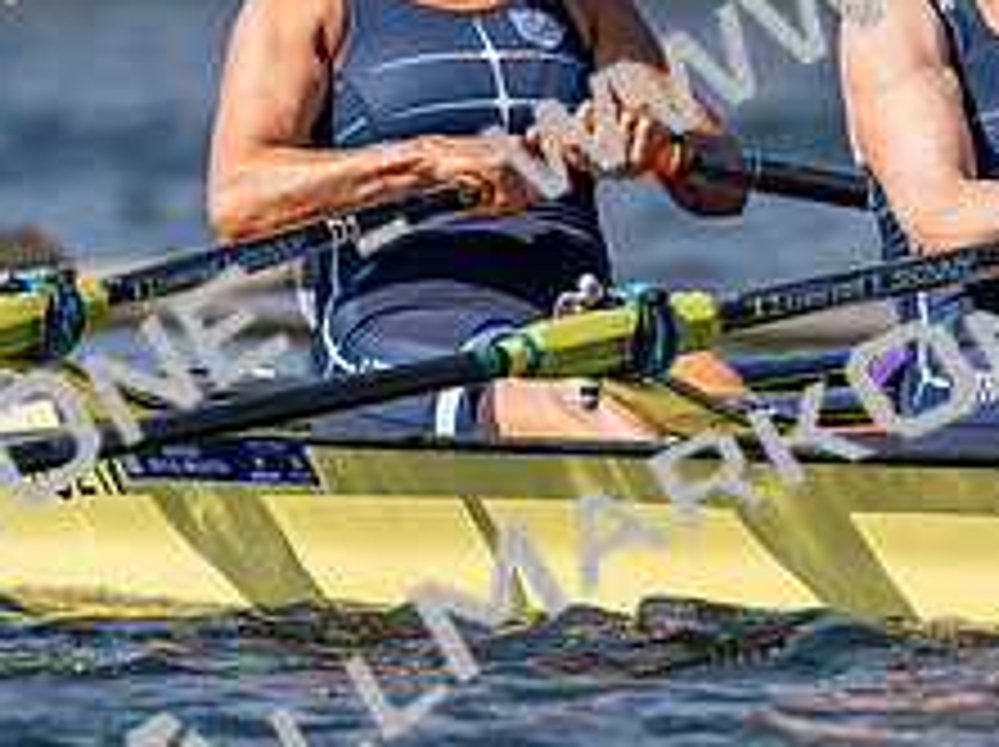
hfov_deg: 1.5
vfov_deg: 1.1
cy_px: 214
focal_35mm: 1362
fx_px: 39264
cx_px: 1040
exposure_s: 1/2000
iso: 250
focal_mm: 541
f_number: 6.3
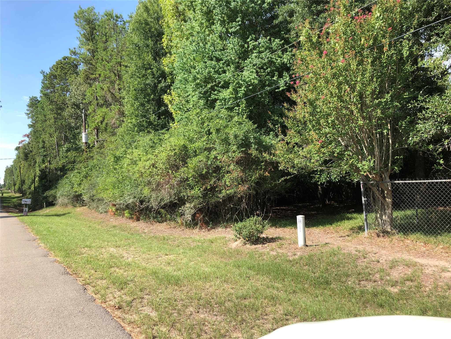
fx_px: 365
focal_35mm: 28
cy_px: 170
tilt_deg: +5.7
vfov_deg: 49.7
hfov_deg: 63.4
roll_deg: +1.7
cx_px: 226
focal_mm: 3.99
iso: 20
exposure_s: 1/813
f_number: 1.8
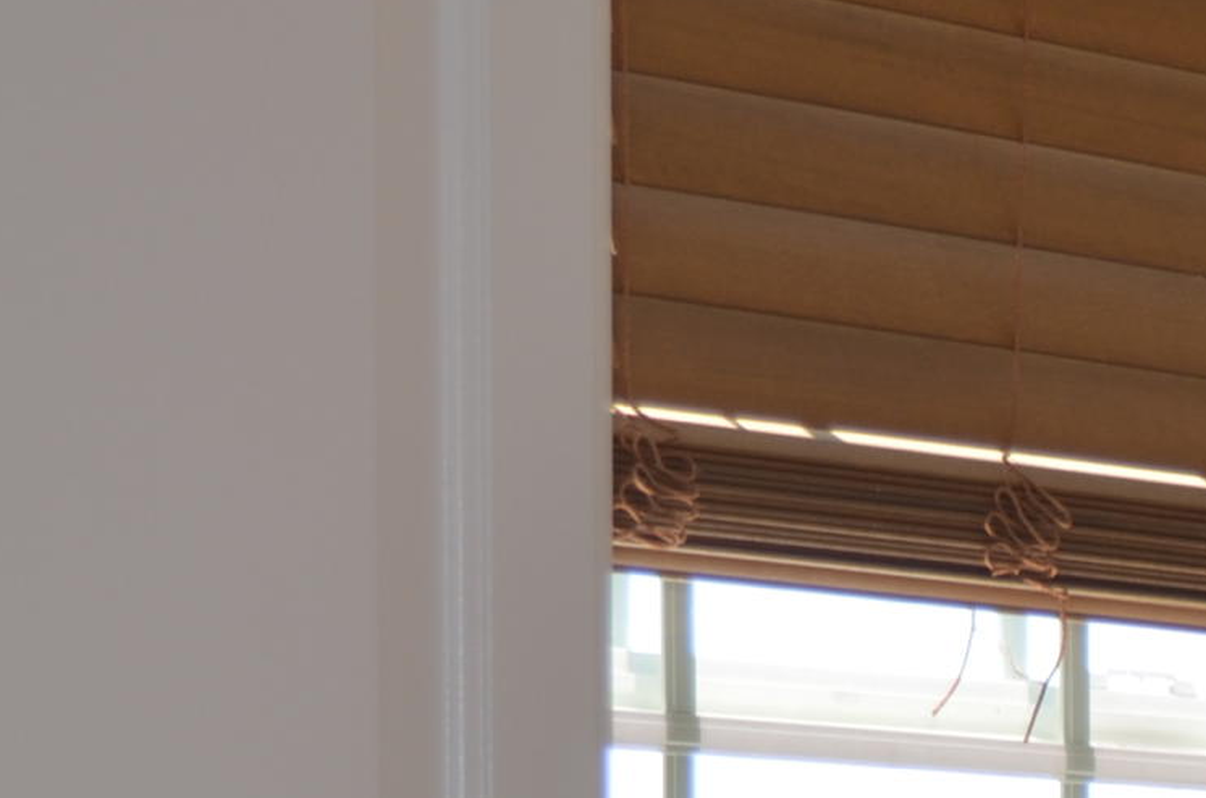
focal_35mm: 181
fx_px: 6051
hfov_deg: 11.1
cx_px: 1638
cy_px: 1469
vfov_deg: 7.3
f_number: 4.5
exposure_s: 1/60
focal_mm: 30
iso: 160
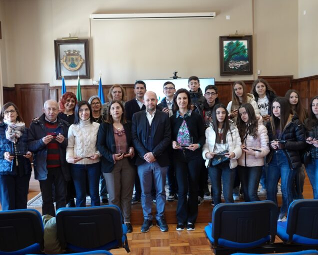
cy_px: 128
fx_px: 320
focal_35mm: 34
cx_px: 160
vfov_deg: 43.4
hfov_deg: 52.8
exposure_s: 1/30
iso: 400
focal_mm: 11.03
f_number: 2.8
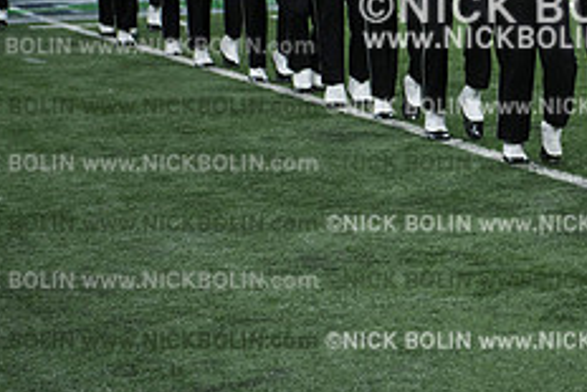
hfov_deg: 11.7
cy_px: -70
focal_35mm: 175
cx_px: 519
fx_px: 2855
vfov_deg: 7.8
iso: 1250
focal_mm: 70
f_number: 2.8
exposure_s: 1/1250
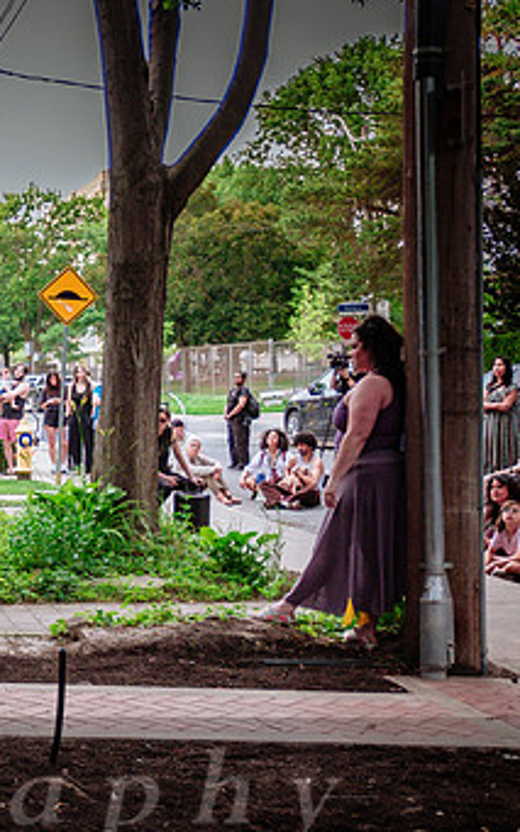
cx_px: -159
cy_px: 465
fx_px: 1338
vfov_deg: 34.5
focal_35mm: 59
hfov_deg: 20.1
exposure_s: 1/250
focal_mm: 22.7
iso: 1600
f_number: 2.8
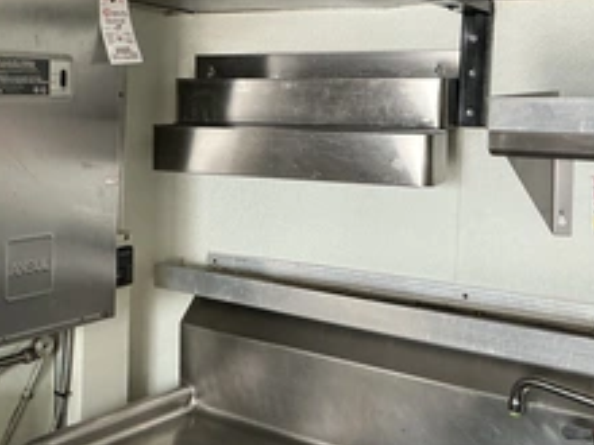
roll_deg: +0.7
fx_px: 875
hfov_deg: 36.9
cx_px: 178
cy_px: 154
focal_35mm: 51
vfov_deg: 28.4
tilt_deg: -4.6
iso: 125
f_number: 1.8
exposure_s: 1/60
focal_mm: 3
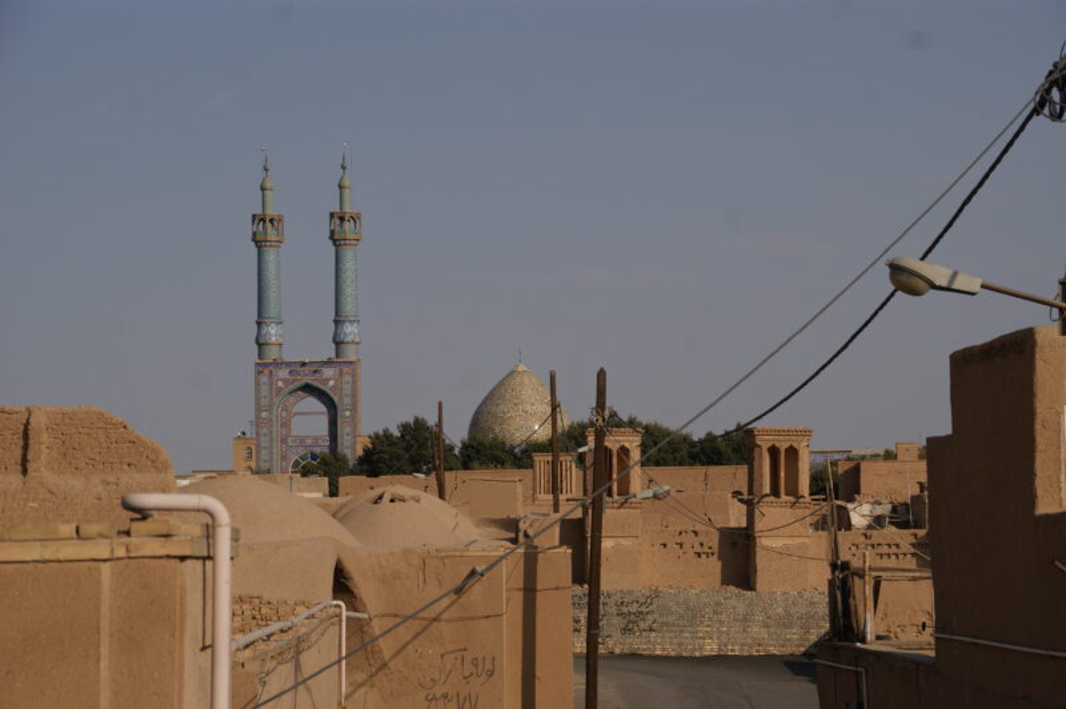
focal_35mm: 105
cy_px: 354
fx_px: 3107
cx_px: 533
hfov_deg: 19.5
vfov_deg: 13.0
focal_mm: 70
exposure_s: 1/500
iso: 100
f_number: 7.1
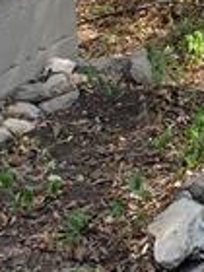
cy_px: -152
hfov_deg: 9.5
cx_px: 445
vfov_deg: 13.0
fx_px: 1124
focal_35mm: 143
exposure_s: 1/122
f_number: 1.8
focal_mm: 4.25
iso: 25
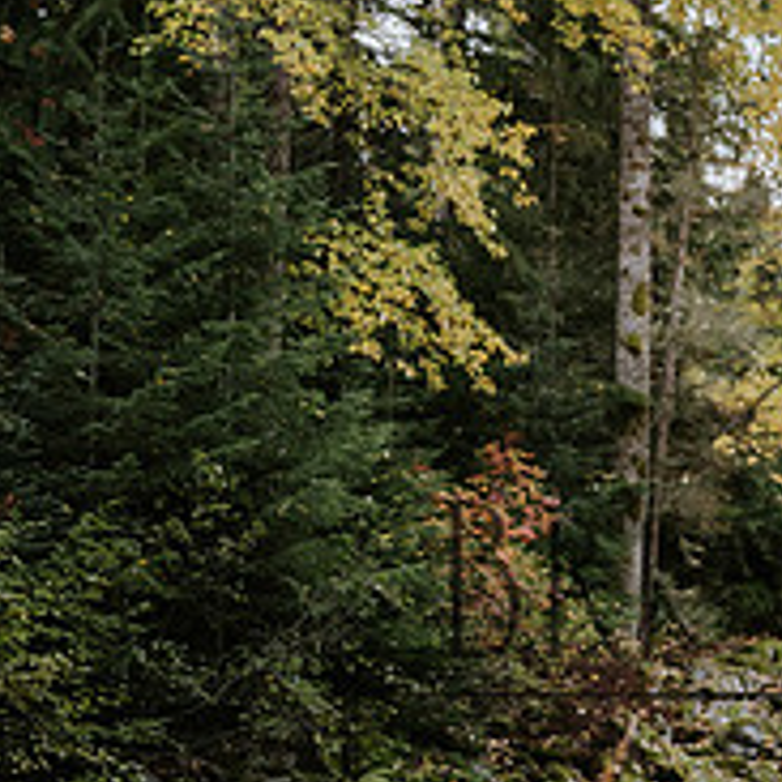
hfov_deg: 20.4
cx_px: 1132
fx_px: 1891
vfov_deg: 23.0
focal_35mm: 74
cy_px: 628
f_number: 2.8
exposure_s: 1/500
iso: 1000
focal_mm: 27.5
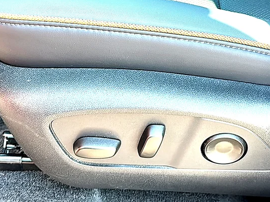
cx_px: 154
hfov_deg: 32.1
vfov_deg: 24.4
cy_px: 93
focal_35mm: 60
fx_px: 468
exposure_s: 1/71
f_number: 1.78
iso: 64
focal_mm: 6.86
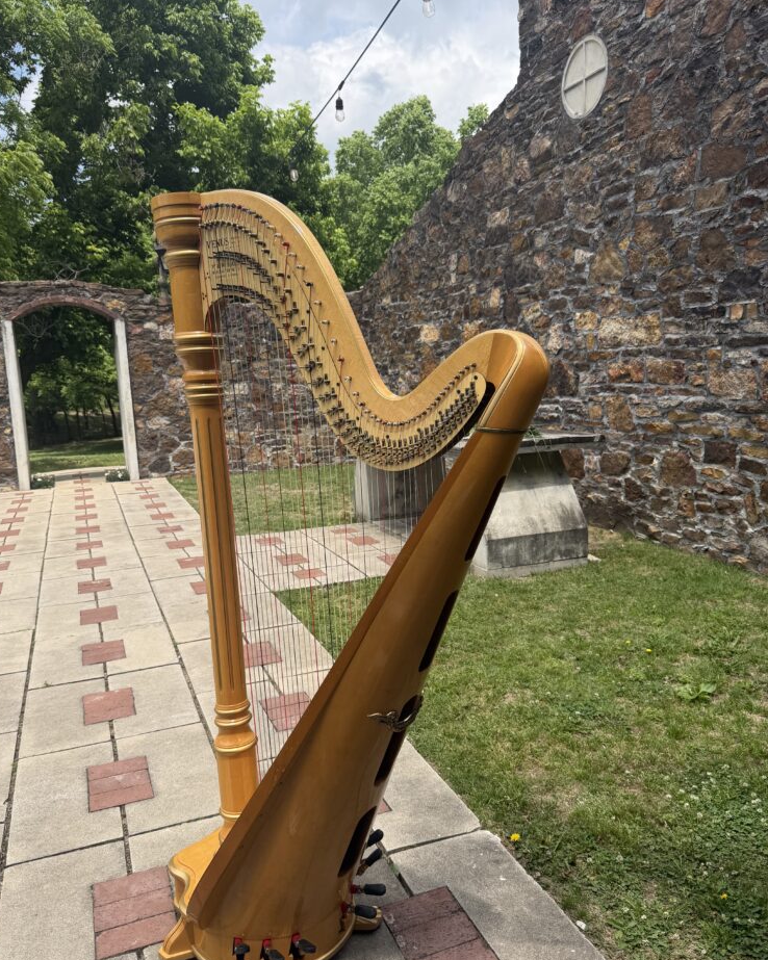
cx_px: 385
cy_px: 483
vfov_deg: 66.0
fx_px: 739
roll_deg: +1.6
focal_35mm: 26
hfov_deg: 54.9
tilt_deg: -10.2
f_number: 1.78
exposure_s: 1/4405
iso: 80
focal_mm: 6.76
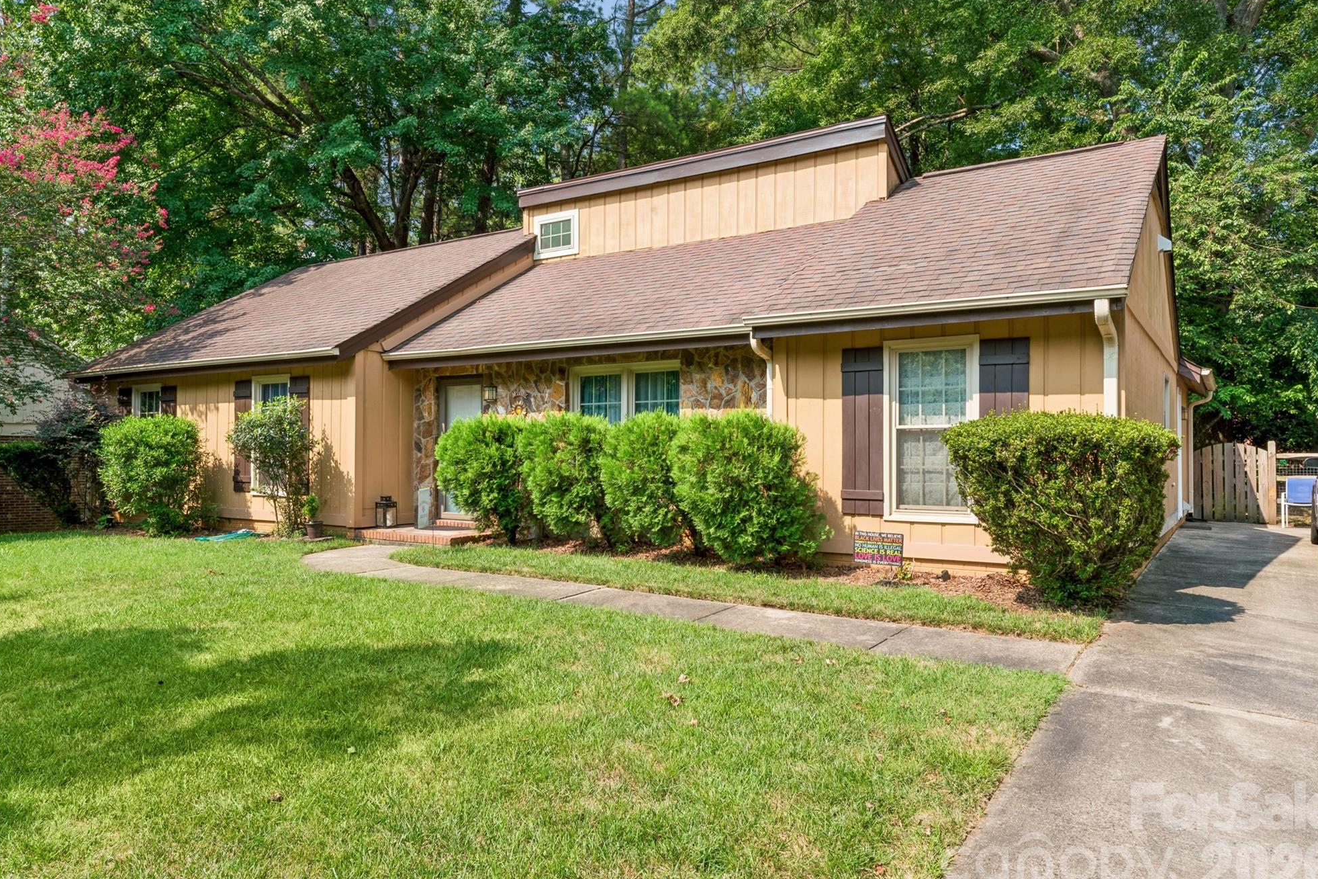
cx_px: 657
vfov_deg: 52.9
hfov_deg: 73.5
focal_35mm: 24
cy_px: 456
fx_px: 882
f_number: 22
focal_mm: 23.1
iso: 100
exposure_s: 1/13
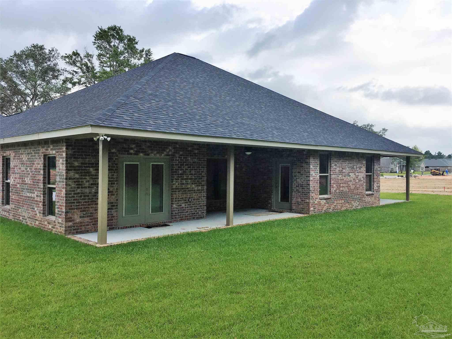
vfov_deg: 48.2
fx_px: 379
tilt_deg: +0.8
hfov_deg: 61.7
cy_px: 170
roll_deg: -0.3
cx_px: 226
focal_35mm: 29
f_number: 2.2
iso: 25
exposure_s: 1/1115
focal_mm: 4.15
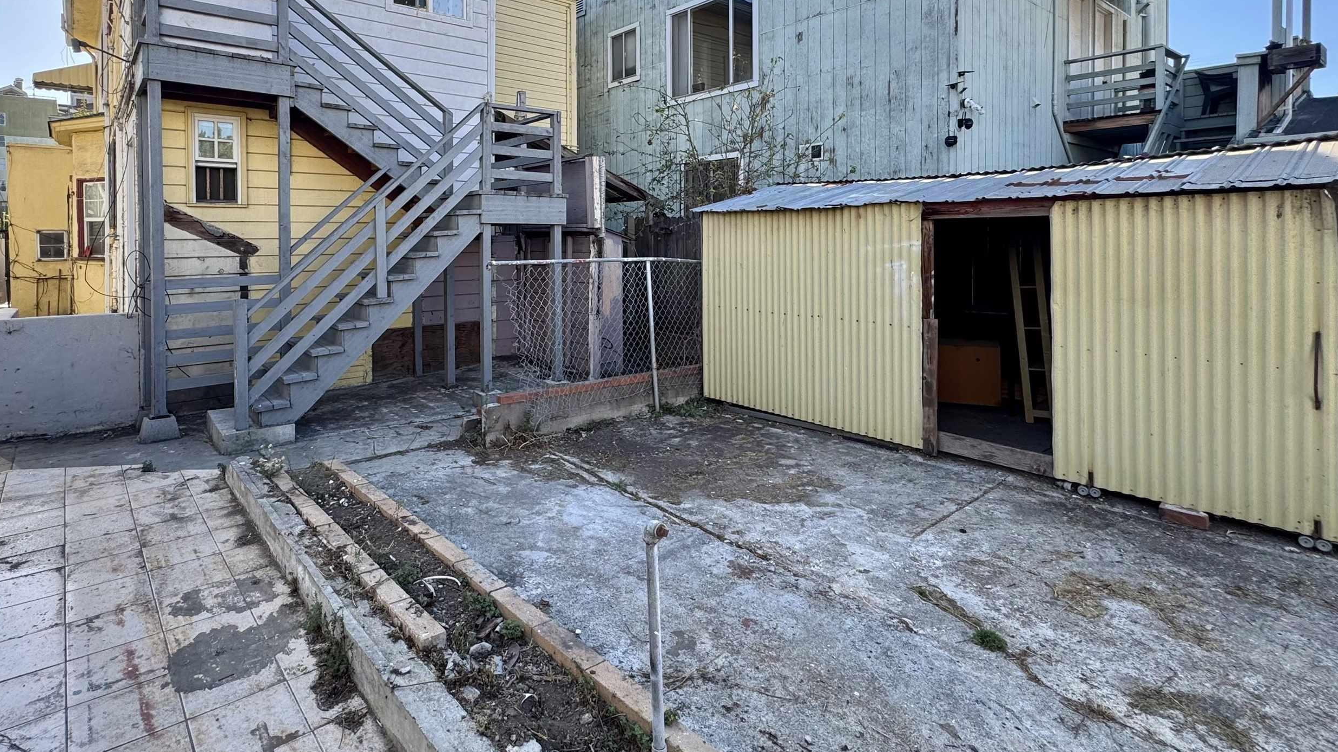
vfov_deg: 57.0
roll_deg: -0.5
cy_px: 248
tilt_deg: -1.6
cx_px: 585
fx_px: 674
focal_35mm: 19
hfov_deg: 89.1
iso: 40
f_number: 2.2
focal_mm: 2.22
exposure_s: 1/257
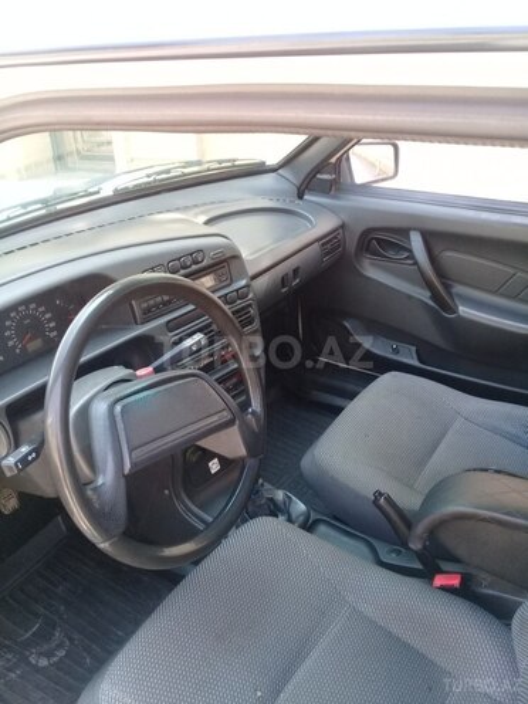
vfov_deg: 58.4
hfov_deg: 45.4
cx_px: 264
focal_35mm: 31
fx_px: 630
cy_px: 352
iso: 64
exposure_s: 1/50
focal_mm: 3.3
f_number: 2.2
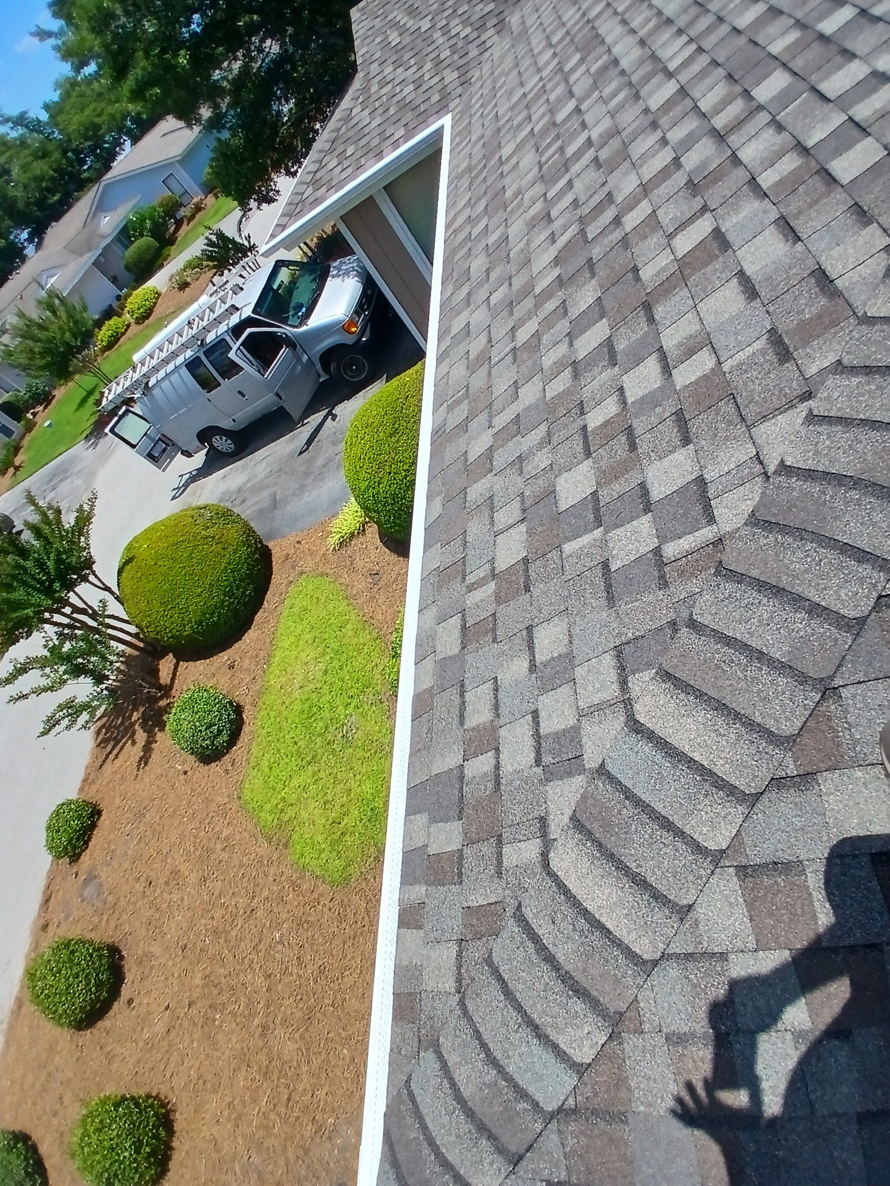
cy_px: 593
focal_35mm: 17
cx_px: 445
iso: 50
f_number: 2.2
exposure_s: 1/1577
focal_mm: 1.4
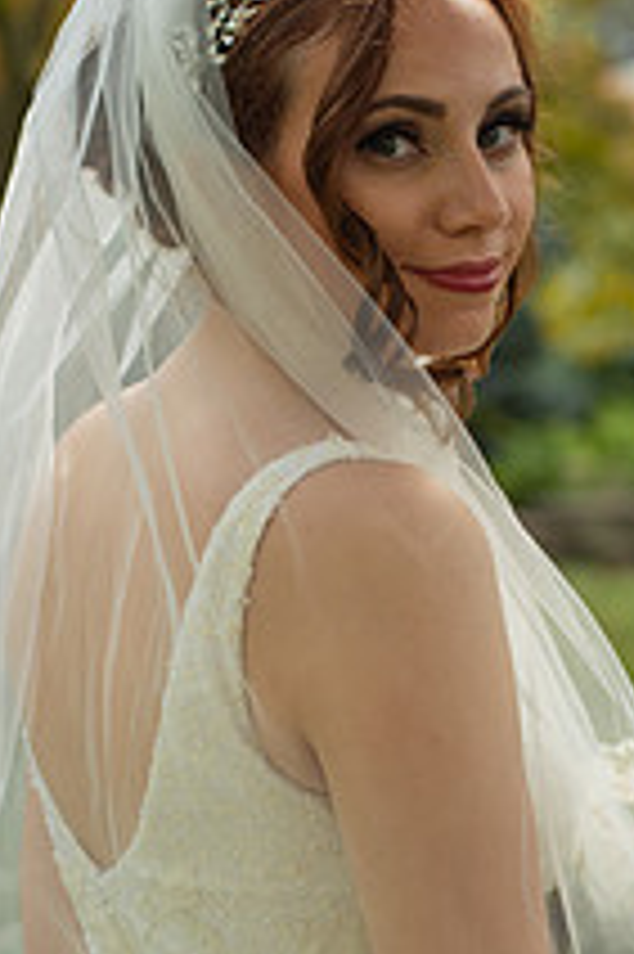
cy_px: 603
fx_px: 2805
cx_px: 330
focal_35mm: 106
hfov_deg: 12.9
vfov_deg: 19.3
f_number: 3.2
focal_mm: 50
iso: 320
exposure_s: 1/1600
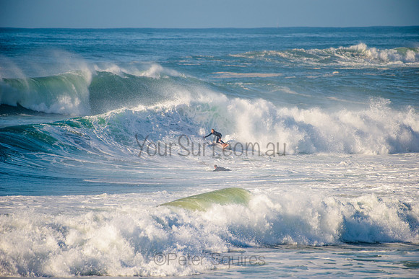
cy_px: 140
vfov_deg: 2.8
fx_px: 5821
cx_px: 210
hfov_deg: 4.1
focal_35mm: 500
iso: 160
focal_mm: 500
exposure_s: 1/1600
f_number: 5.6
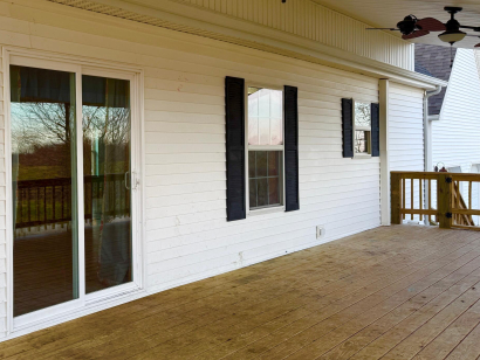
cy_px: 147
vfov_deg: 36.7
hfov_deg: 45.7
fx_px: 541
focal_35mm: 39
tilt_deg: +0.5
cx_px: 106
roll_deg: +1.2
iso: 80
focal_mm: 6.76
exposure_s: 1/589
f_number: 1.78
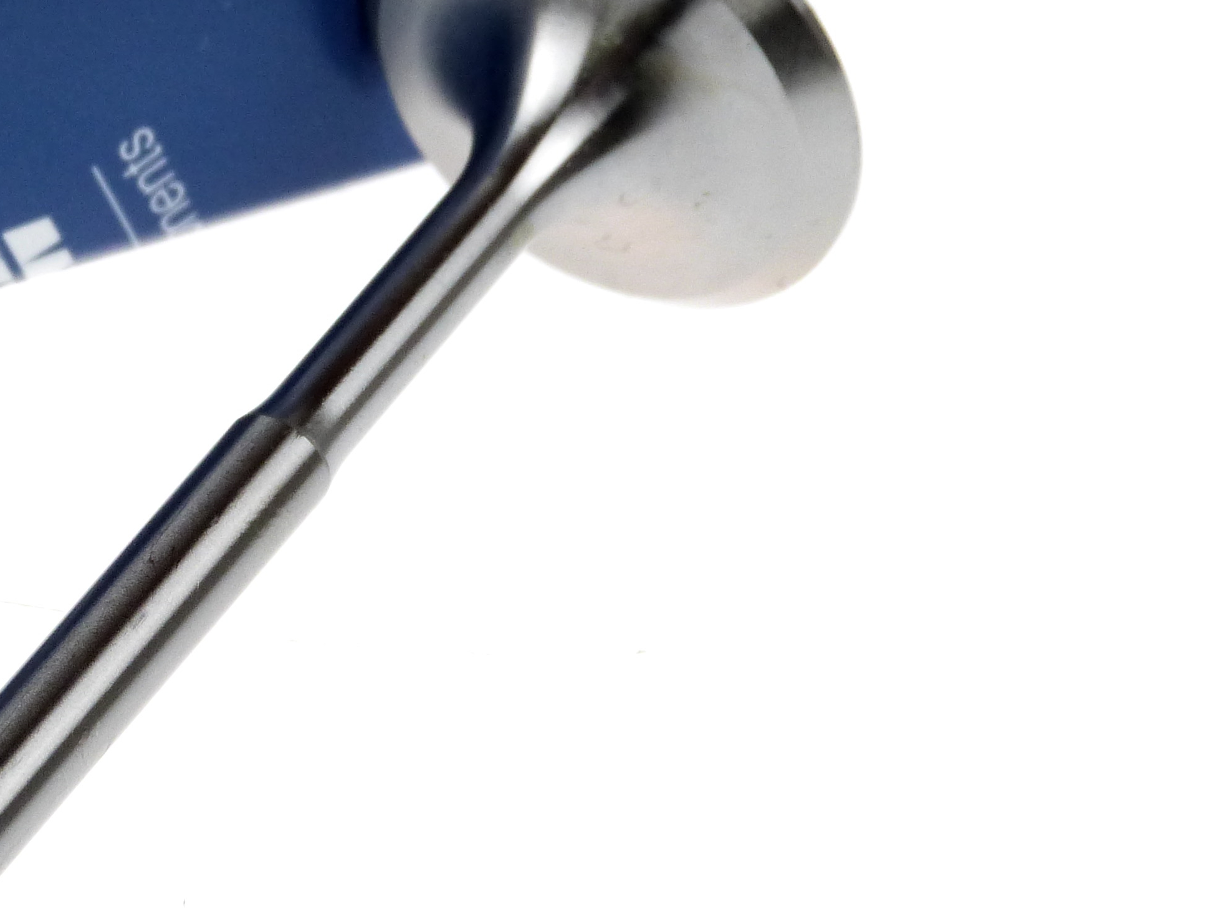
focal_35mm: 246
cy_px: 601
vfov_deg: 6.0
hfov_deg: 8.0
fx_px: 8641
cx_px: 148
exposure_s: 1/200
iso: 200
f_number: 4
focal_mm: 21.6
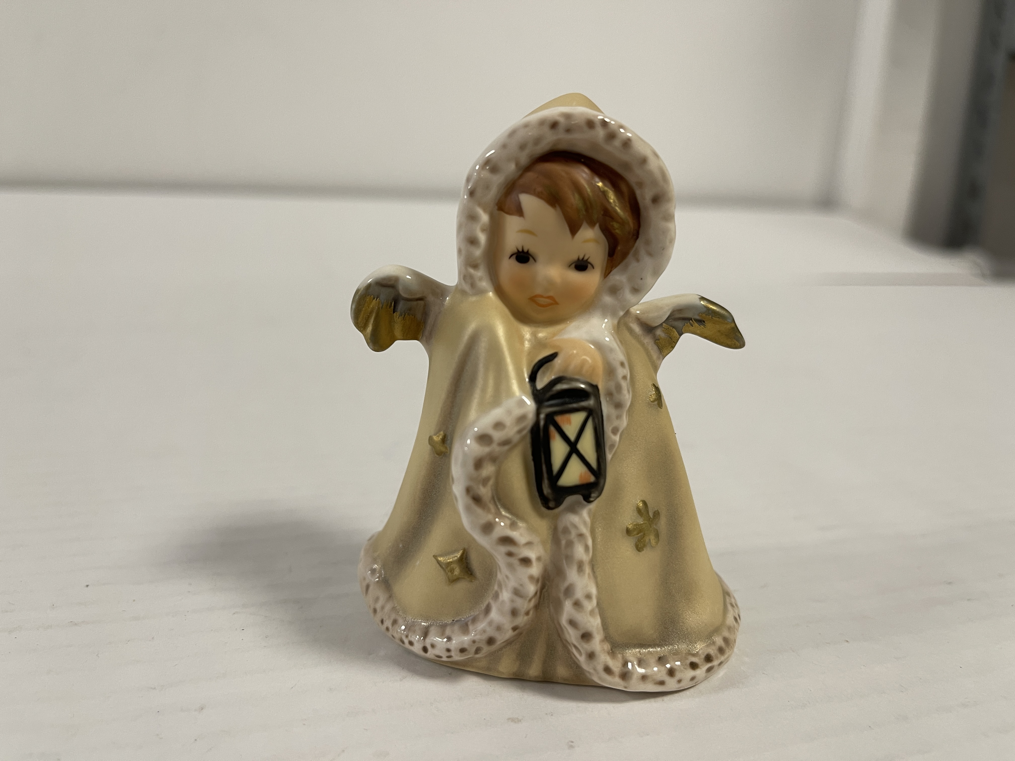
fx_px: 733
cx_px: 508
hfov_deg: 69.4
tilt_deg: -16.2
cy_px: 380
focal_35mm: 25
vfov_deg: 54.9
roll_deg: -3.3
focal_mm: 5.1
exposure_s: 1/50
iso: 80
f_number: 1.6
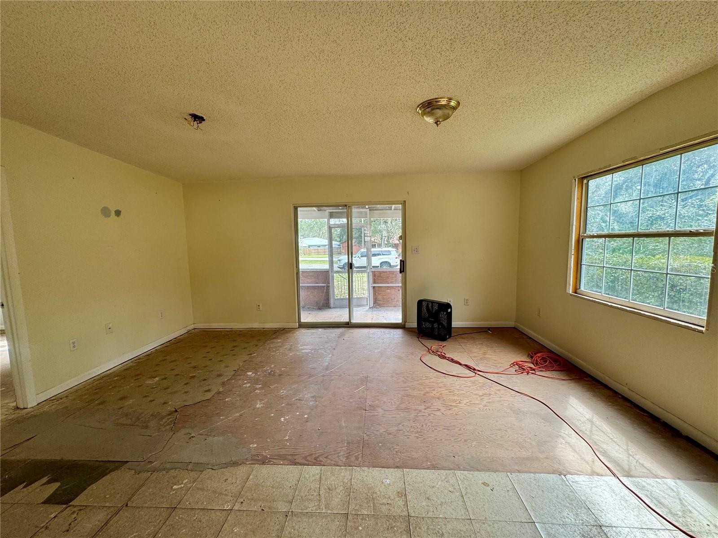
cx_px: 359
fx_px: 290
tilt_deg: -6.5
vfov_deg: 85.7
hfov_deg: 102.1
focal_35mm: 14
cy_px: 269
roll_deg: +0.6
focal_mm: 2.22
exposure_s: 1/99
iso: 64
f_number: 2.2
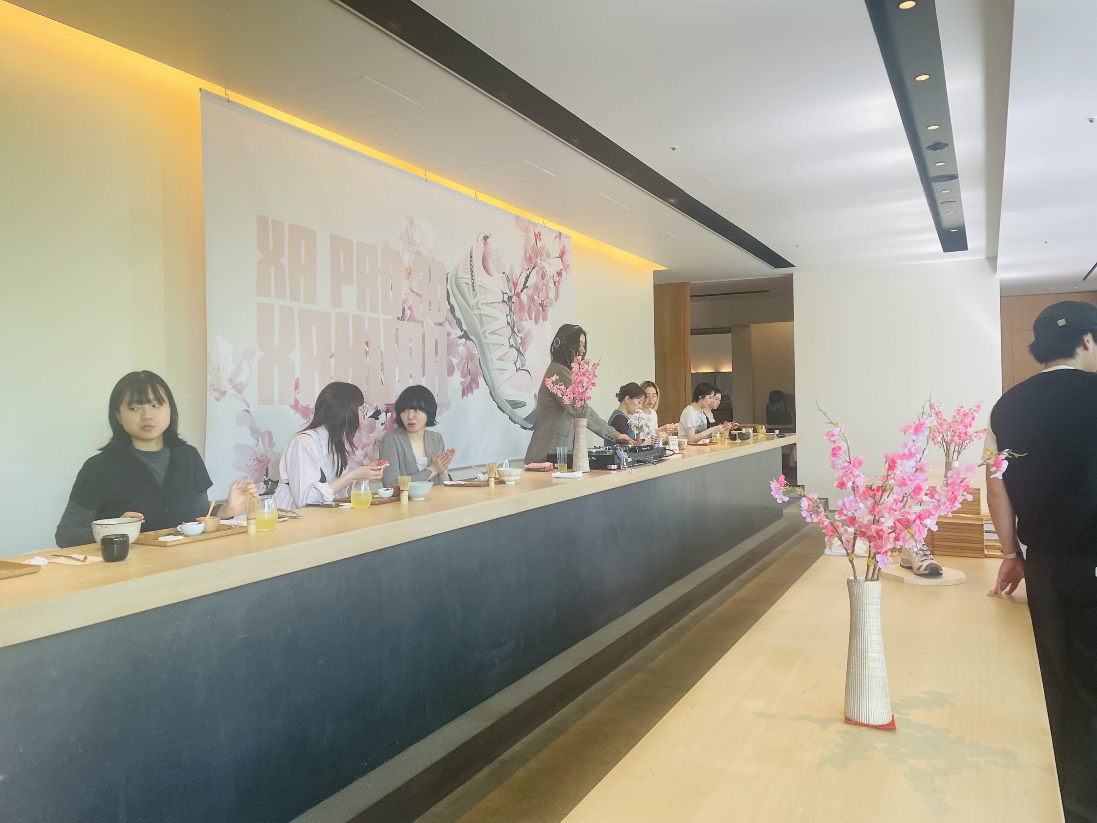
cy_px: 412
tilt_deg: +0.9
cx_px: 548
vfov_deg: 53.1
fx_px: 824
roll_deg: +1.3
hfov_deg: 67.3
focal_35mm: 26
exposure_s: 1/100
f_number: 1.6
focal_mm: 4.2
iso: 100
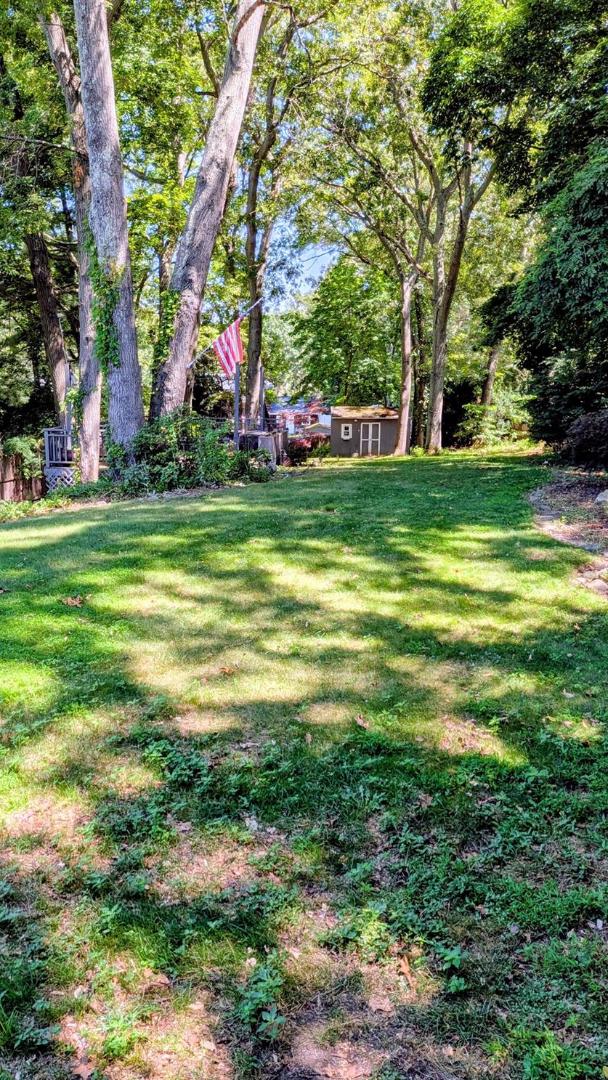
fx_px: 773
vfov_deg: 69.9
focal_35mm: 27
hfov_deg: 42.8
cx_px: 265
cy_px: 542
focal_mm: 4.53
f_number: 1.7
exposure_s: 1/1923
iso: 30
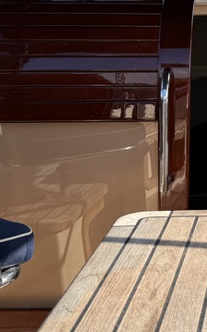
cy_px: 31
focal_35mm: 85
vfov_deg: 23.7
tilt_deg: -3.2
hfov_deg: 14.4
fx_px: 768
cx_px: 308
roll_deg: -0.1
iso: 80
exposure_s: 1/2525
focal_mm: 6.76
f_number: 1.78
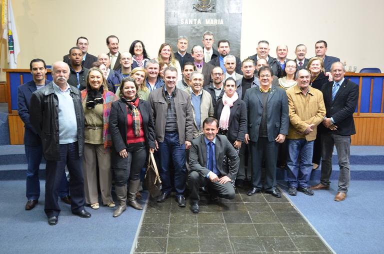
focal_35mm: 33
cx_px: 192
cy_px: 127
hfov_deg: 57.3
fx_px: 351
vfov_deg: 39.8
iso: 1250
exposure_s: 1/30
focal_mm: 22
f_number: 3.8
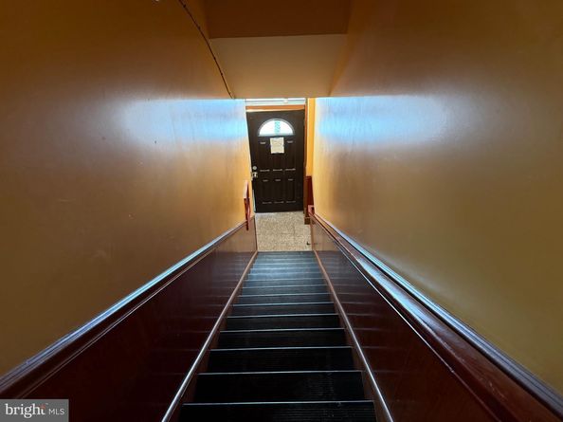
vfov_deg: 56.8
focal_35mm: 24
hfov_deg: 71.6
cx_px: 282
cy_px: 211
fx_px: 390
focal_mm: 6.76
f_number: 1.78
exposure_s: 1/60
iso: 800
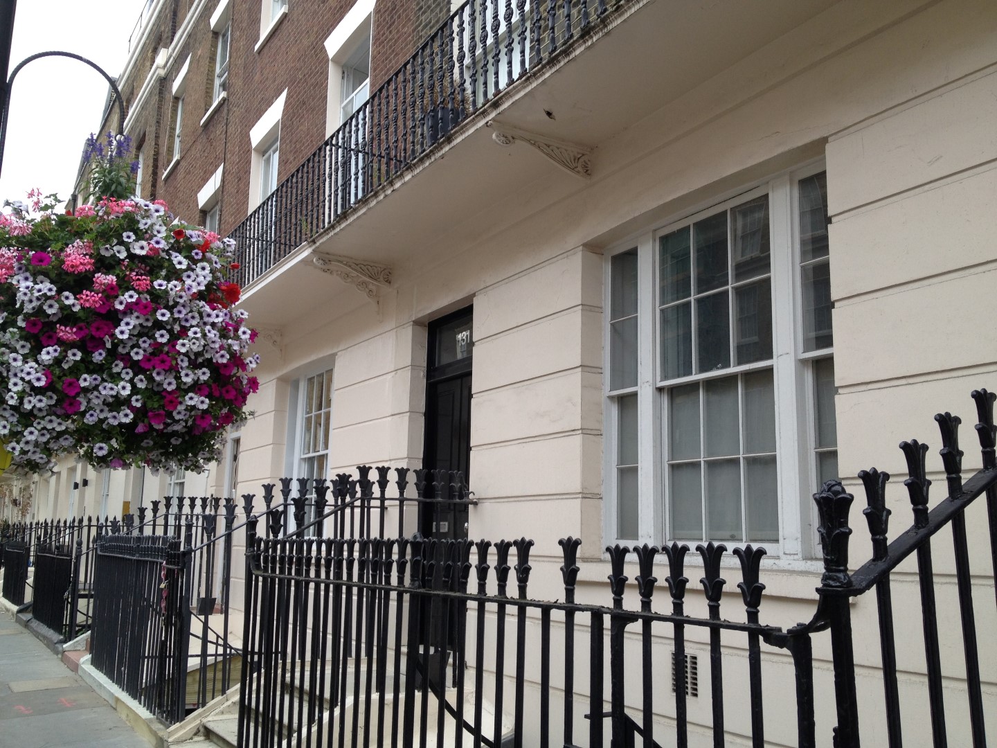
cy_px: 374
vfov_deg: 40.7
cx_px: 498
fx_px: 1008
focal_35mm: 35
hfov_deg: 52.6
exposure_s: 1/472
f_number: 2.4
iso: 50
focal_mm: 4.28
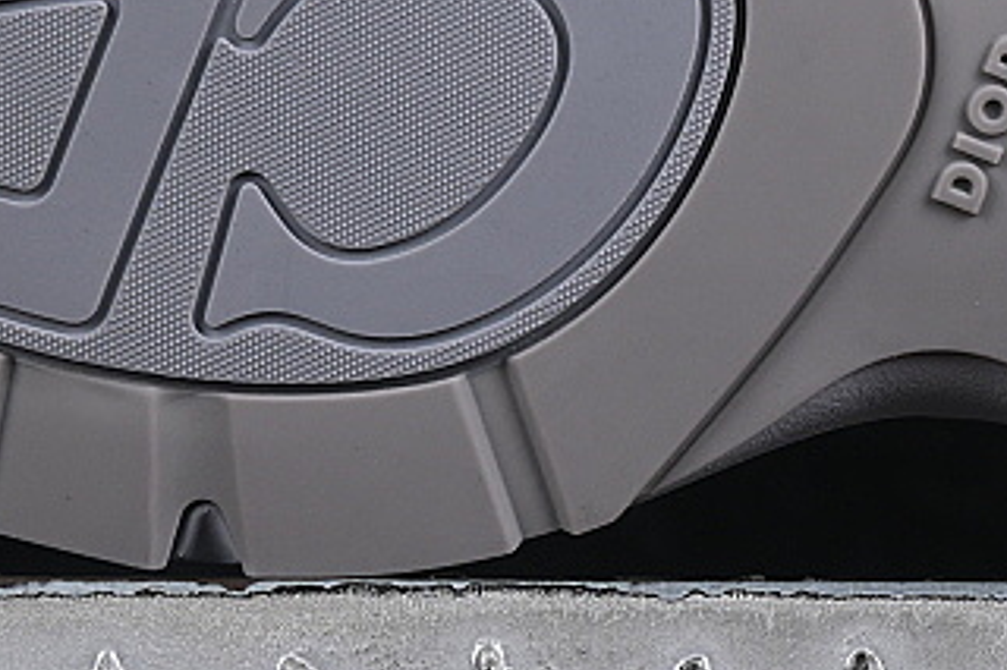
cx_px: 765
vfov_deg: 5.4
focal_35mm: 253
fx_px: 7073
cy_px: -120
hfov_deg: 8.1
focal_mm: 50
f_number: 8
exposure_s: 1/80
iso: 160
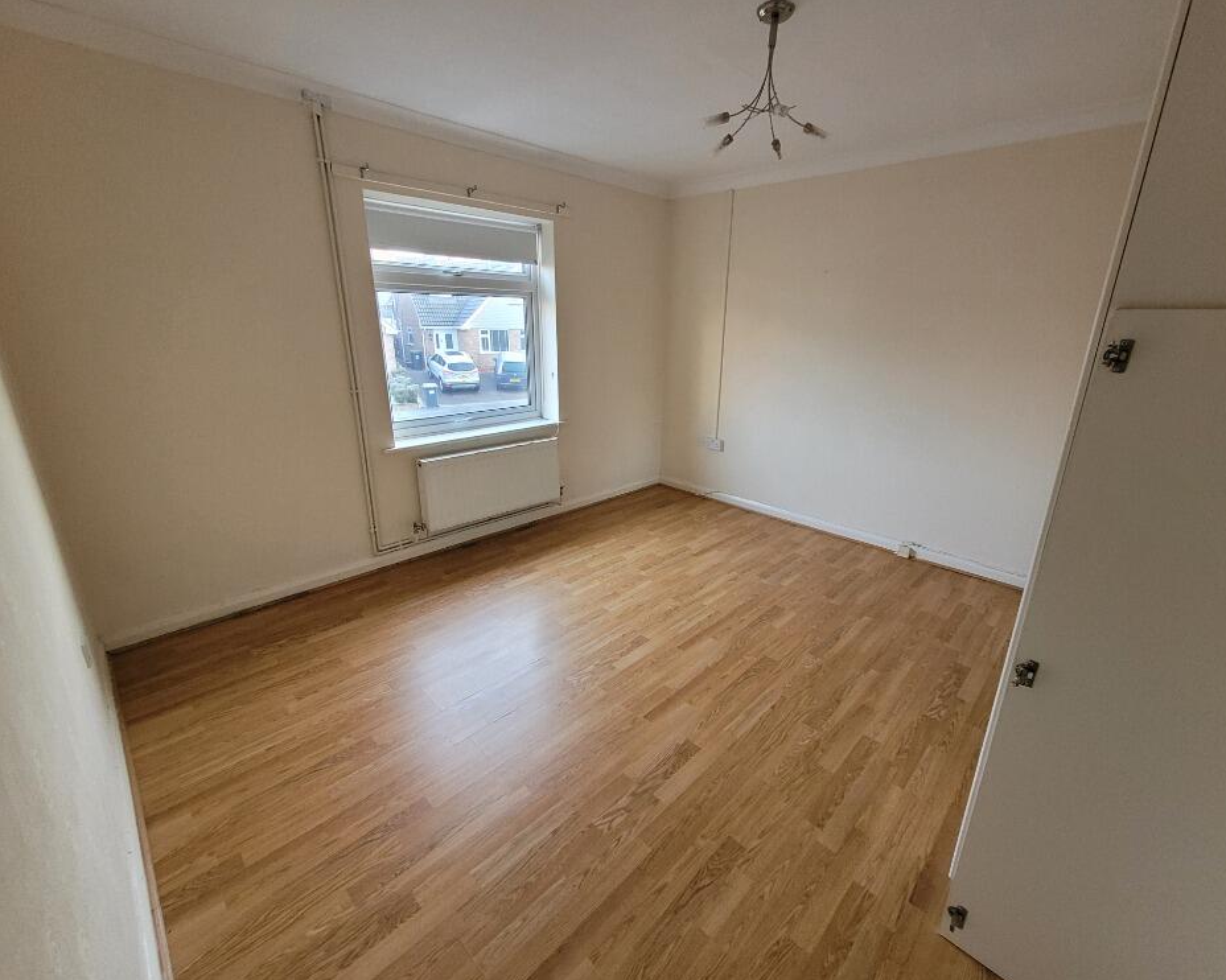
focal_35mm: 14
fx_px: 508
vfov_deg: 87.9
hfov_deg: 100.7
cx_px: 633
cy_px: 478
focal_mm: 1.74
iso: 320
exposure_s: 1/33
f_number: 2.2
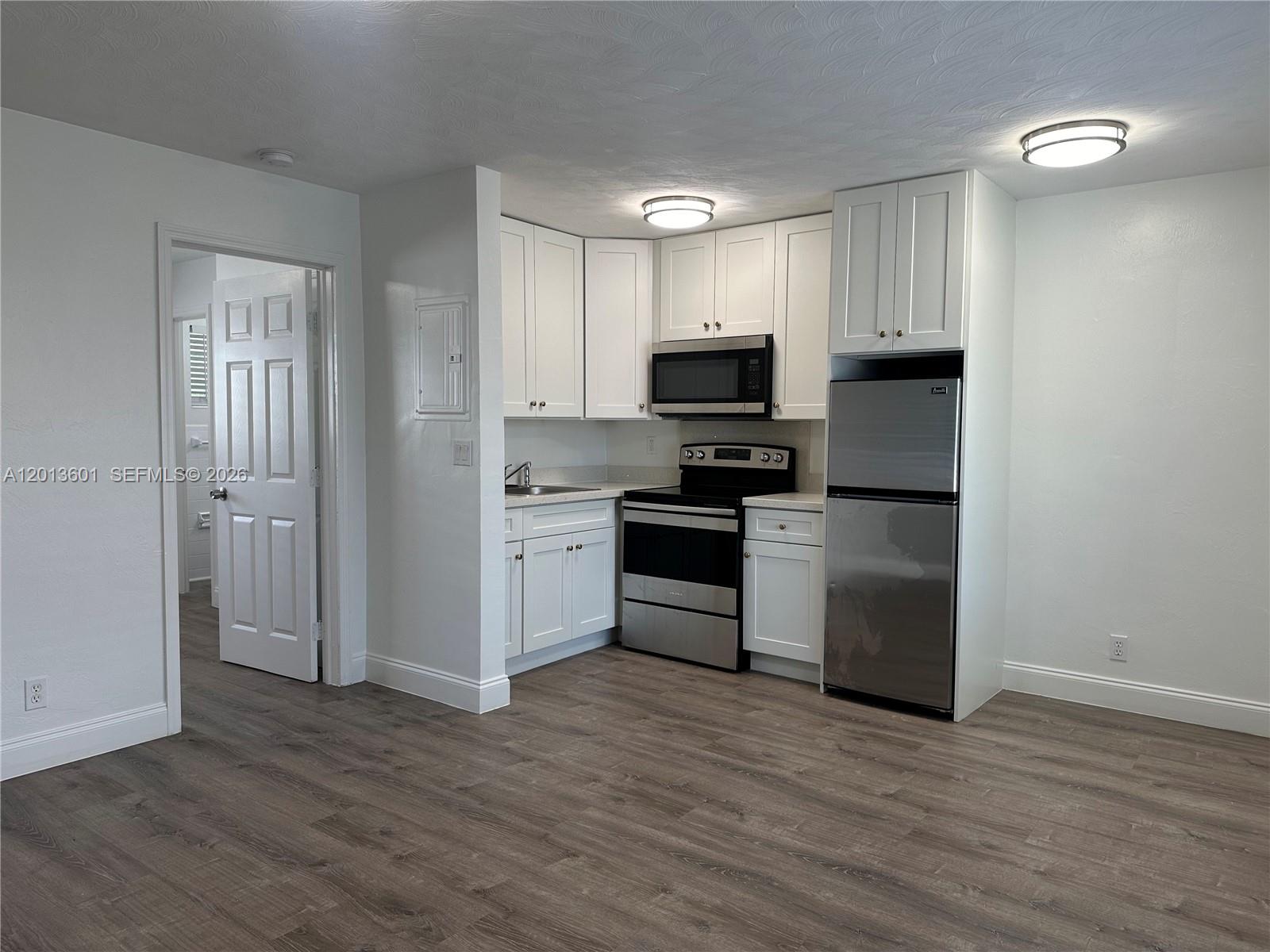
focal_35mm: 24
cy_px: 476
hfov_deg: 71.6
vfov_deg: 56.8
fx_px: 881
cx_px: 635
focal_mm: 6.86
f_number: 1.78
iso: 100
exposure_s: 1/120
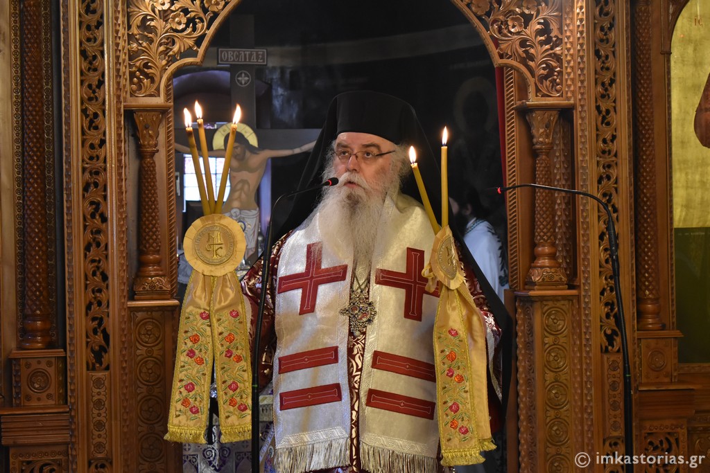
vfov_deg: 16.6
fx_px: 1627
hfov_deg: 24.6
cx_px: 355
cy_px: 236
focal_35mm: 82
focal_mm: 55
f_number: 5.6
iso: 2200
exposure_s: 1/60
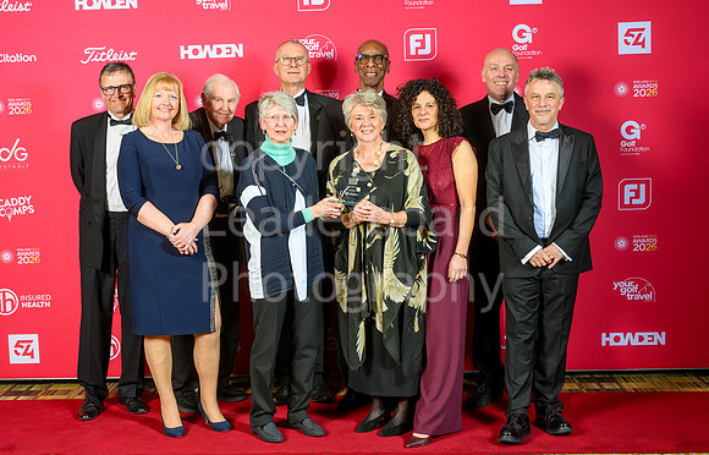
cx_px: 311
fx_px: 950
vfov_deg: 26.9
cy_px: 214
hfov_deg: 40.8
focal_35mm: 49
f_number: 5.6
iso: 250
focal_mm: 43
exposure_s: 1/160
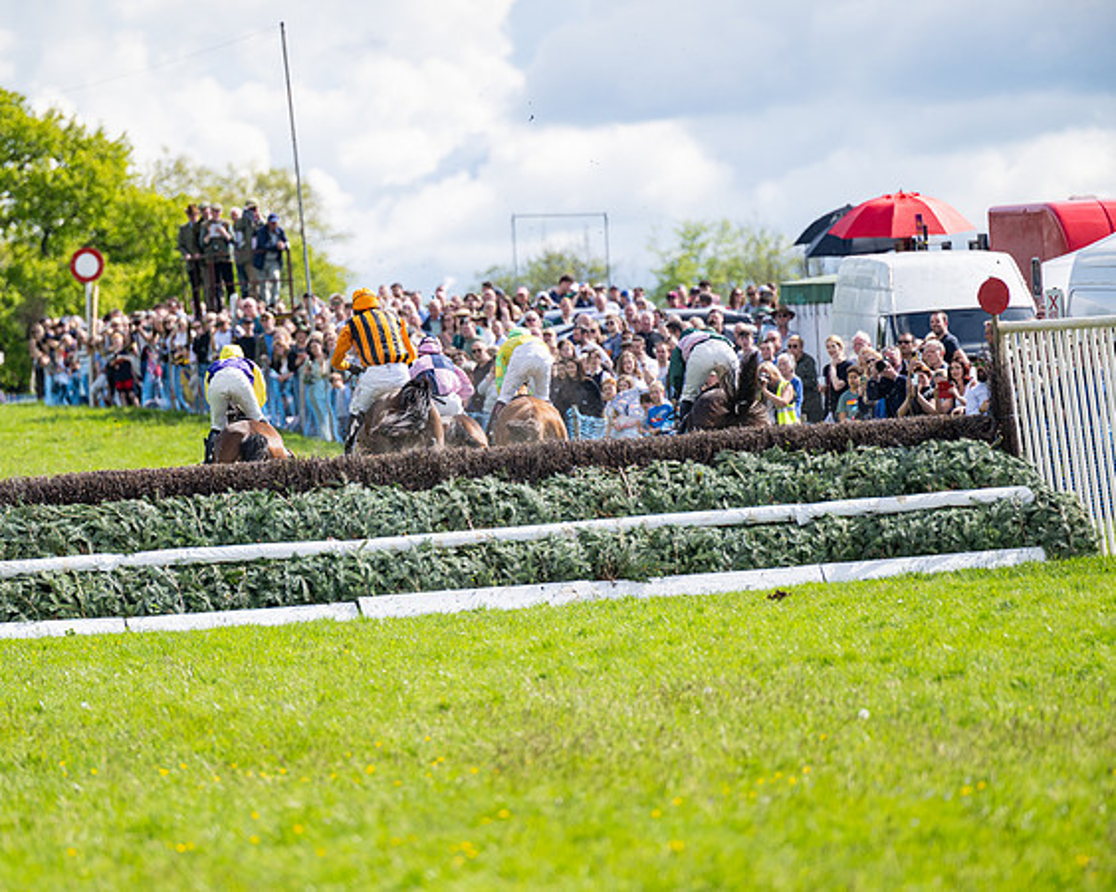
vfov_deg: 4.9
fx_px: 10417
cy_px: 446
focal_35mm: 315
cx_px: 446
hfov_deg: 6.1
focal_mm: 280
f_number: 4
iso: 200
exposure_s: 1/1600
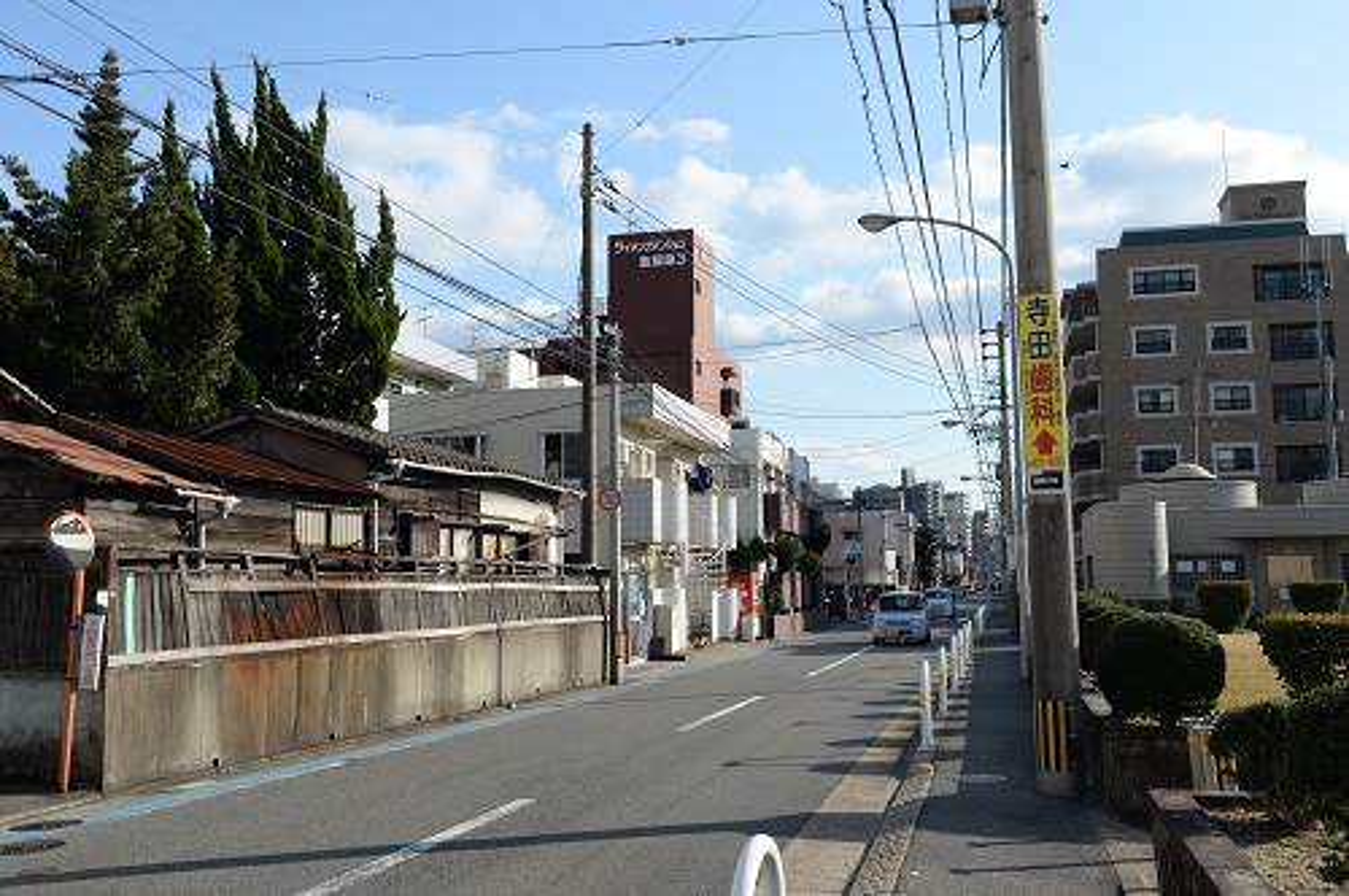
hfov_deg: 54.5
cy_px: 448
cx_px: 674
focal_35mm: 35
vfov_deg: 37.8
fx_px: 1310
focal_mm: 35
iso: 200
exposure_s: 1/500
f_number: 8
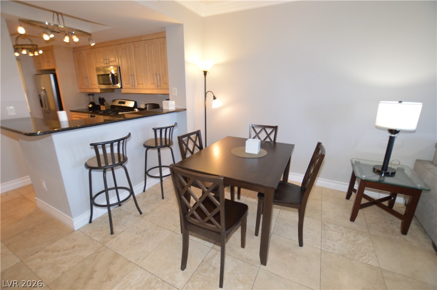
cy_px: 145
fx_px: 182
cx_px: 218
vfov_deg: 77.2
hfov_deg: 100.5
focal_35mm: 15
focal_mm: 10
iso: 500
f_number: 4
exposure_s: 1/60
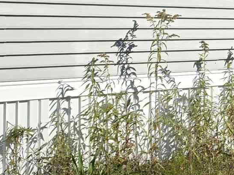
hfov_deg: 14.4
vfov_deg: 11.3
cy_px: -8
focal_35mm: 130
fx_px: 879
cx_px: 326
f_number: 1.4
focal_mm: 6.5
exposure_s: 1/7939
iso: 50
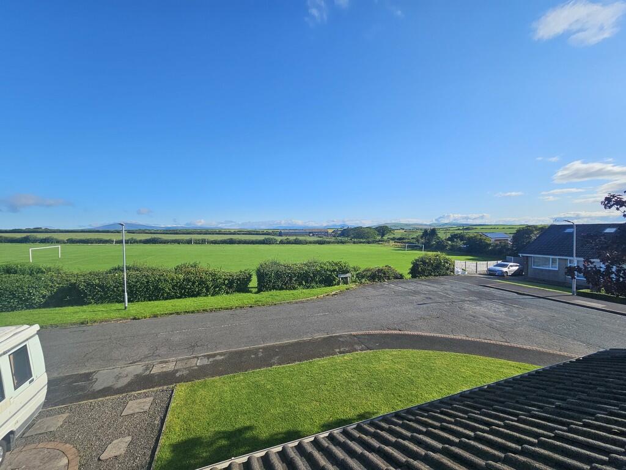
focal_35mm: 13
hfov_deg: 106.2
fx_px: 235
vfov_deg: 89.9
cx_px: 313
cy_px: 235
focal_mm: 2.2
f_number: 2.2
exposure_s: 1/2782
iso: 50
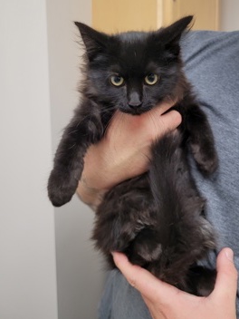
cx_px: 139
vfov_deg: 58.0
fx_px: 285
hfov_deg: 45.3
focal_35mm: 31
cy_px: 130
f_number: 1.8
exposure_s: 1/120
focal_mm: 5.4
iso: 250
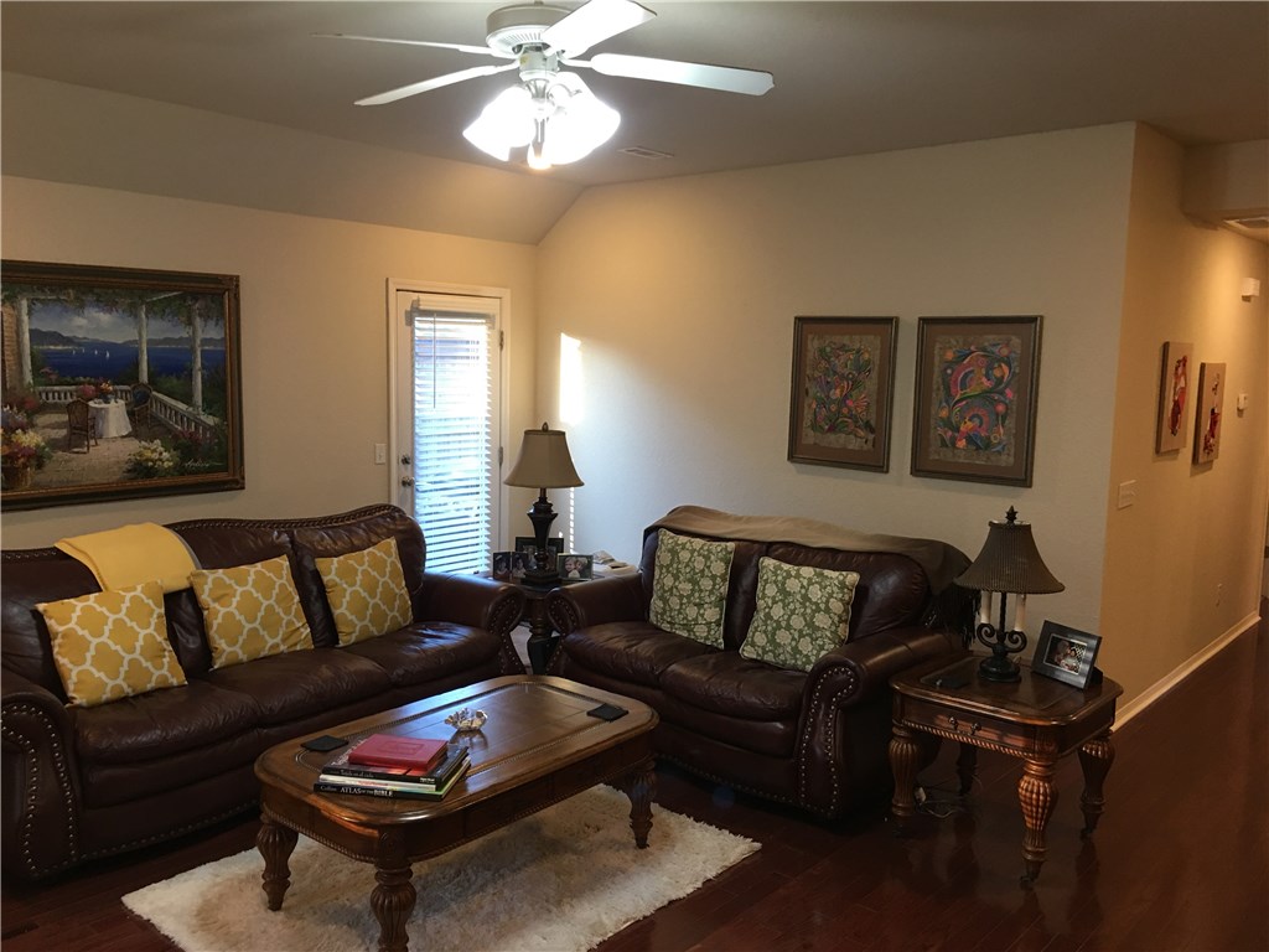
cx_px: 634
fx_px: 1063
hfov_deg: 61.7
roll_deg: -1.4
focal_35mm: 29
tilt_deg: -4.1
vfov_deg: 48.2
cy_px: 476
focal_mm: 4.15
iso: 50
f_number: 2.2
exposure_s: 1/15
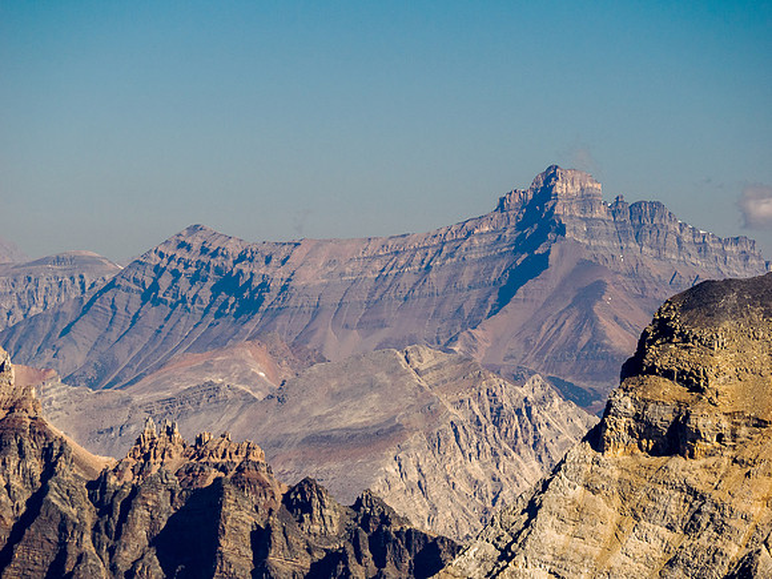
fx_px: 6691
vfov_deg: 5.0
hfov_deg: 6.6
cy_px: 290
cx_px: 386
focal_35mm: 300
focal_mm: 150
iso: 250
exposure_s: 1/320
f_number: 8
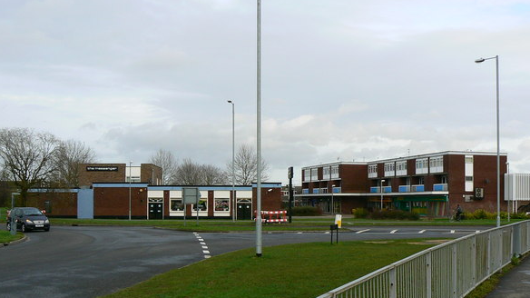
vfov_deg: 27.5
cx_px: 257
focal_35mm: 43
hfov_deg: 47.4
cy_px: 200
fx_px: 604
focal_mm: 6
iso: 80
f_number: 5.6
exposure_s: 1/160
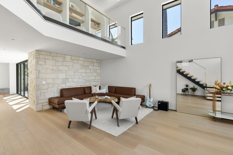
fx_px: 107
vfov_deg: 72.1
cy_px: 78
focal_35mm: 16
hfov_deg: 95.0
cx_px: 116
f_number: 10
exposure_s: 1/2.5
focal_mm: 16.5
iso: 100
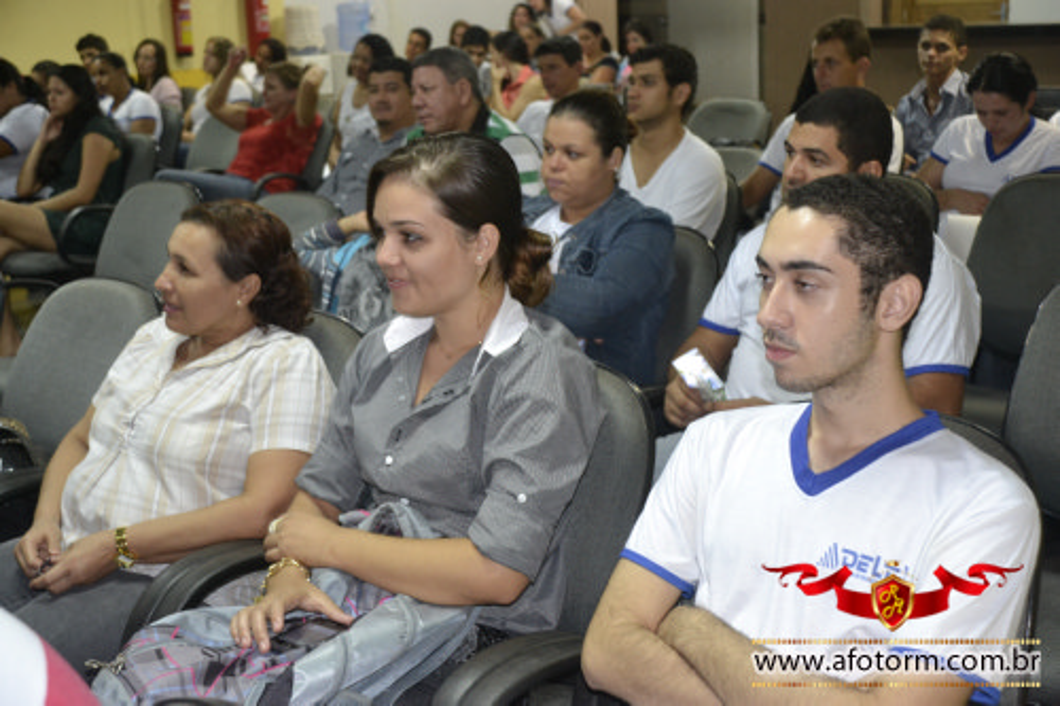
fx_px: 1413
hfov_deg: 41.1
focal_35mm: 48
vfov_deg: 28.1
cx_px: 530
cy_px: 353
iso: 1600
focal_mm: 32
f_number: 4.2
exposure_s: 1/60
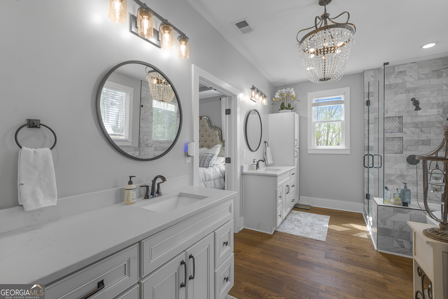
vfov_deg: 73.7
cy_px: 150
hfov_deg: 96.7
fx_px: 199
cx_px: 224
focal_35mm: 16
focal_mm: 16
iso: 320
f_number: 8
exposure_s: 1/6
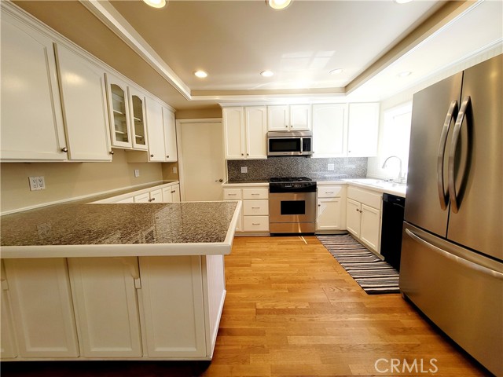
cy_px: 188
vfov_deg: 89.9
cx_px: 252
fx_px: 189
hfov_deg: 106.2
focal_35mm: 13
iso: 80
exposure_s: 1/119
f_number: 2.2
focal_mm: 2.2
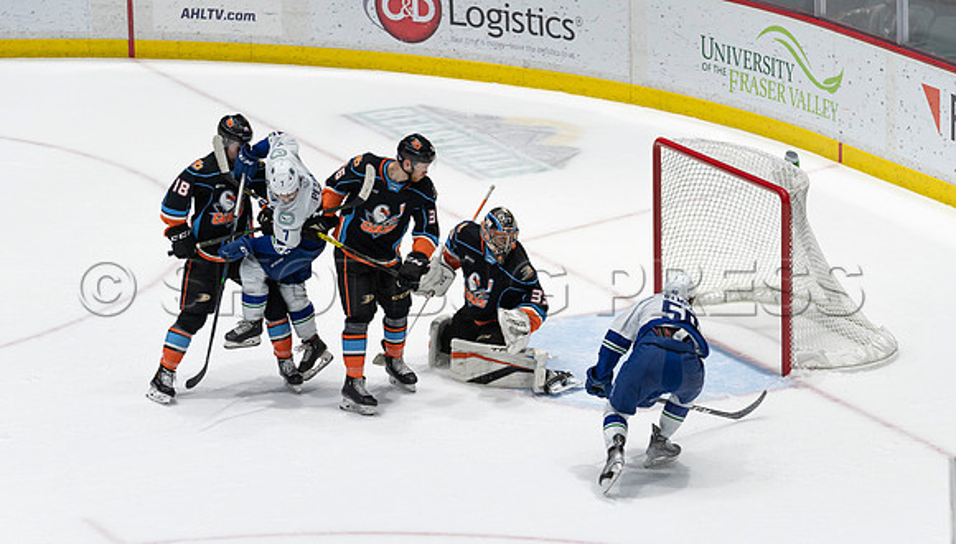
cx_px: 474
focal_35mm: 187
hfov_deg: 11.5
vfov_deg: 6.5
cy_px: 368
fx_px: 4760
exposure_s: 1/800
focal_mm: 131
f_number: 4
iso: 1250
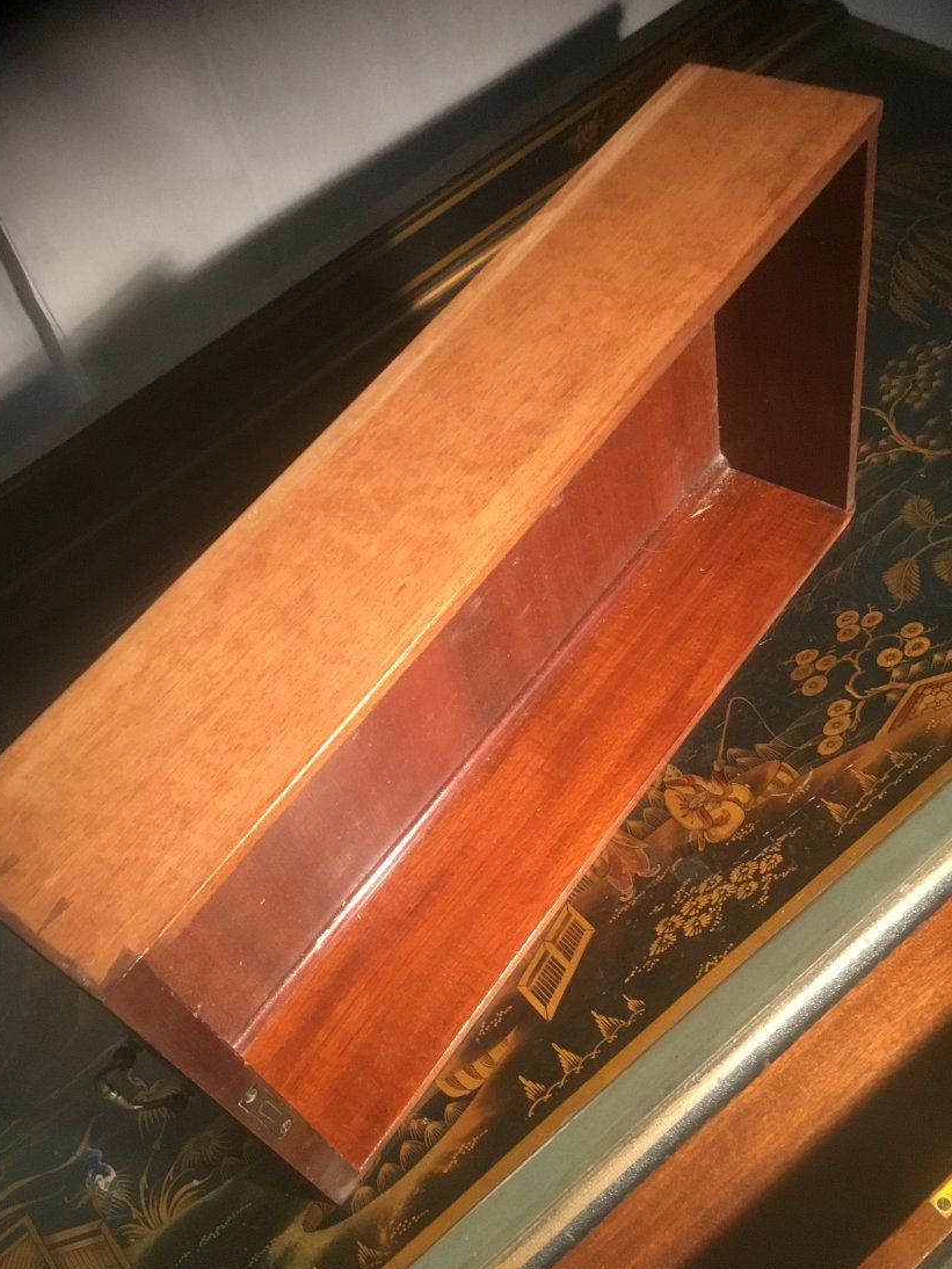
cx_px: 435
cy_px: 680
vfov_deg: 53.9
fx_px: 1246
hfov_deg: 41.8
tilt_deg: -52.1
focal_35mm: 34
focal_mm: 3.3
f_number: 2.4
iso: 250
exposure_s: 1/33
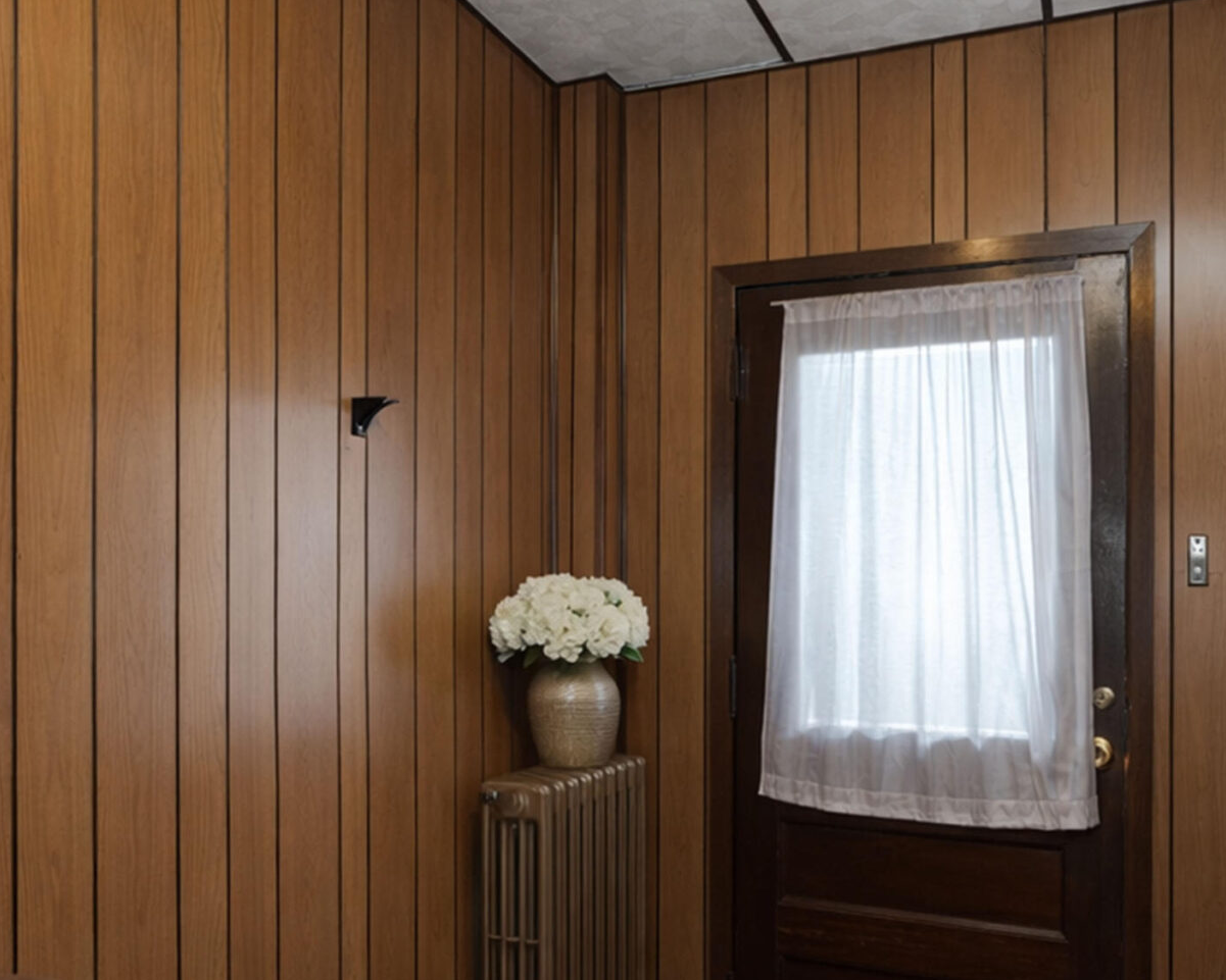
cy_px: 583
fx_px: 1161
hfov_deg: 55.6
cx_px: 664
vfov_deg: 45.6
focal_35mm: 32
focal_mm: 16
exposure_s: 1/6
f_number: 4
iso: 64
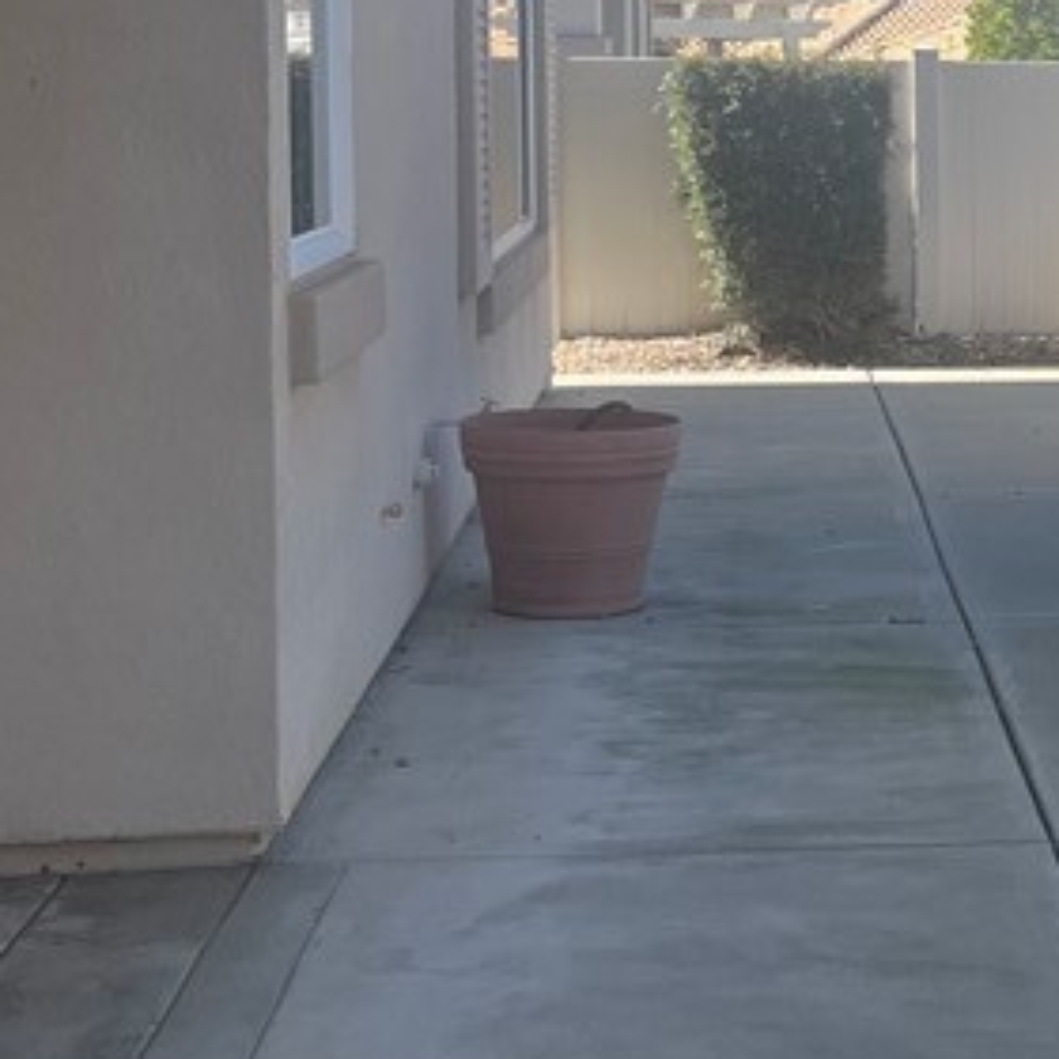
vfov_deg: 20.5
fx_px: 2907
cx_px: 1388
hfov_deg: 19.1
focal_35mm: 84
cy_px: 265
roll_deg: -0.2
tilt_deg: -3.7
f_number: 1.6
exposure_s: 1/2410
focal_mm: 5.1
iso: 50
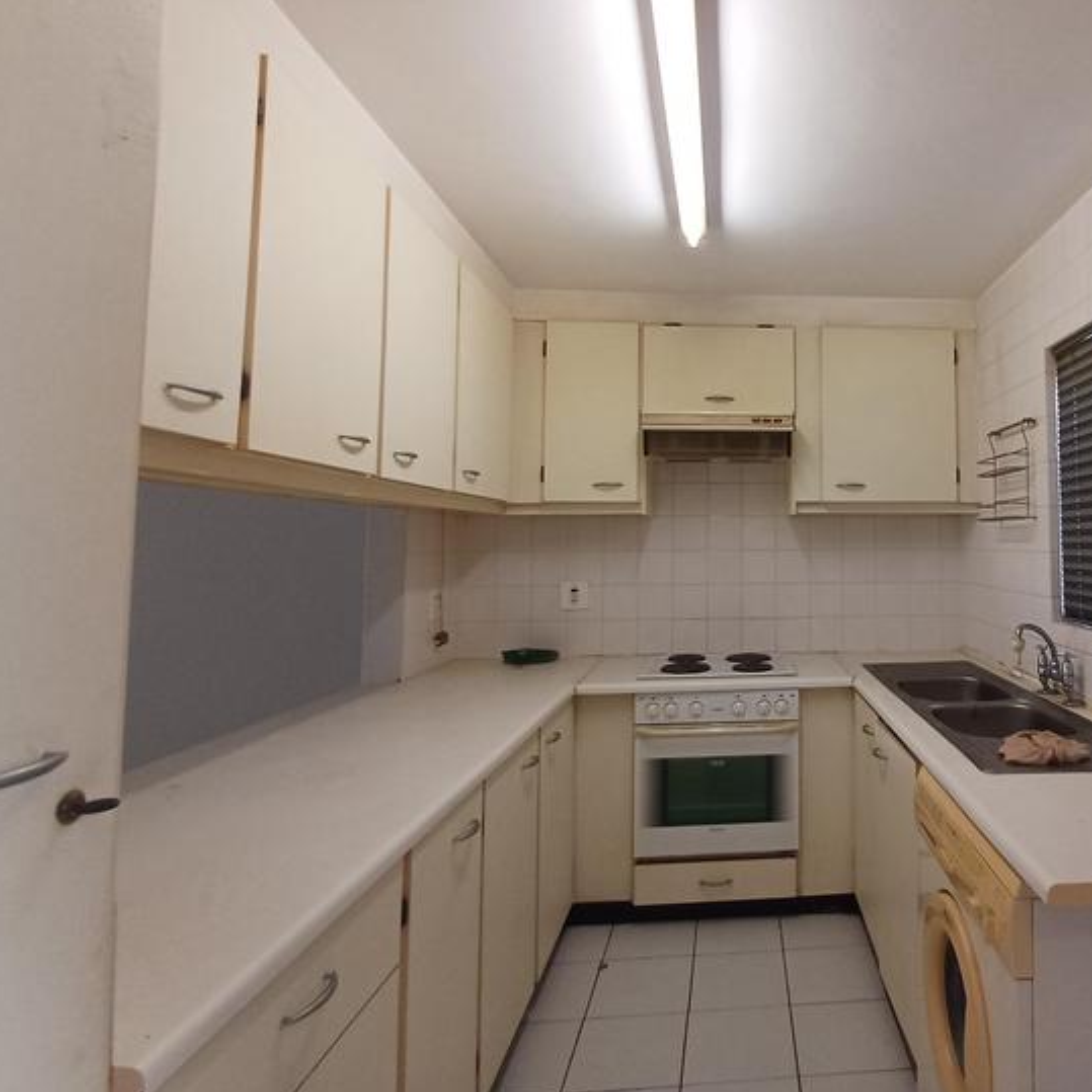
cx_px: 798
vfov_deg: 72.0
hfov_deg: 68.2
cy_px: 506
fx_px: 749
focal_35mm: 21
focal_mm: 1.64
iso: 100
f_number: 2.2
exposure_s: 1/50
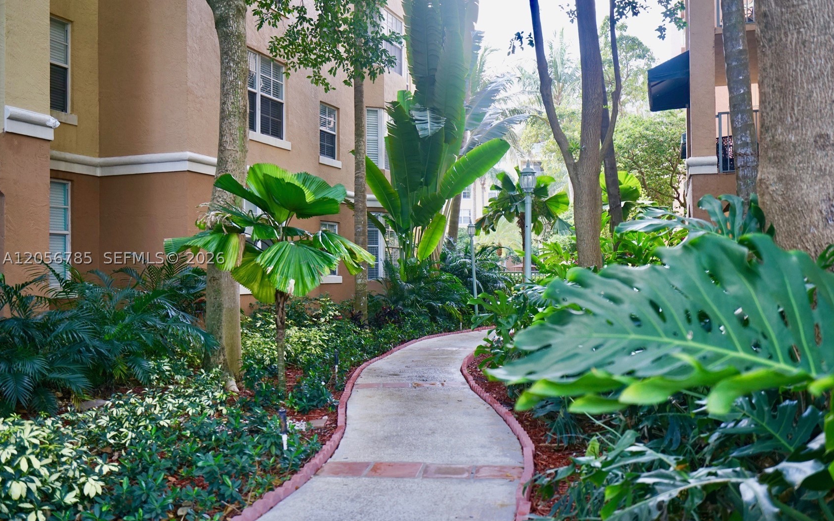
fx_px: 773
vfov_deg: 37.3
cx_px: 420
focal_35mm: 34
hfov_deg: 56.7
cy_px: 257
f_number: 4
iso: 640
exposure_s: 1/160
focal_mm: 33
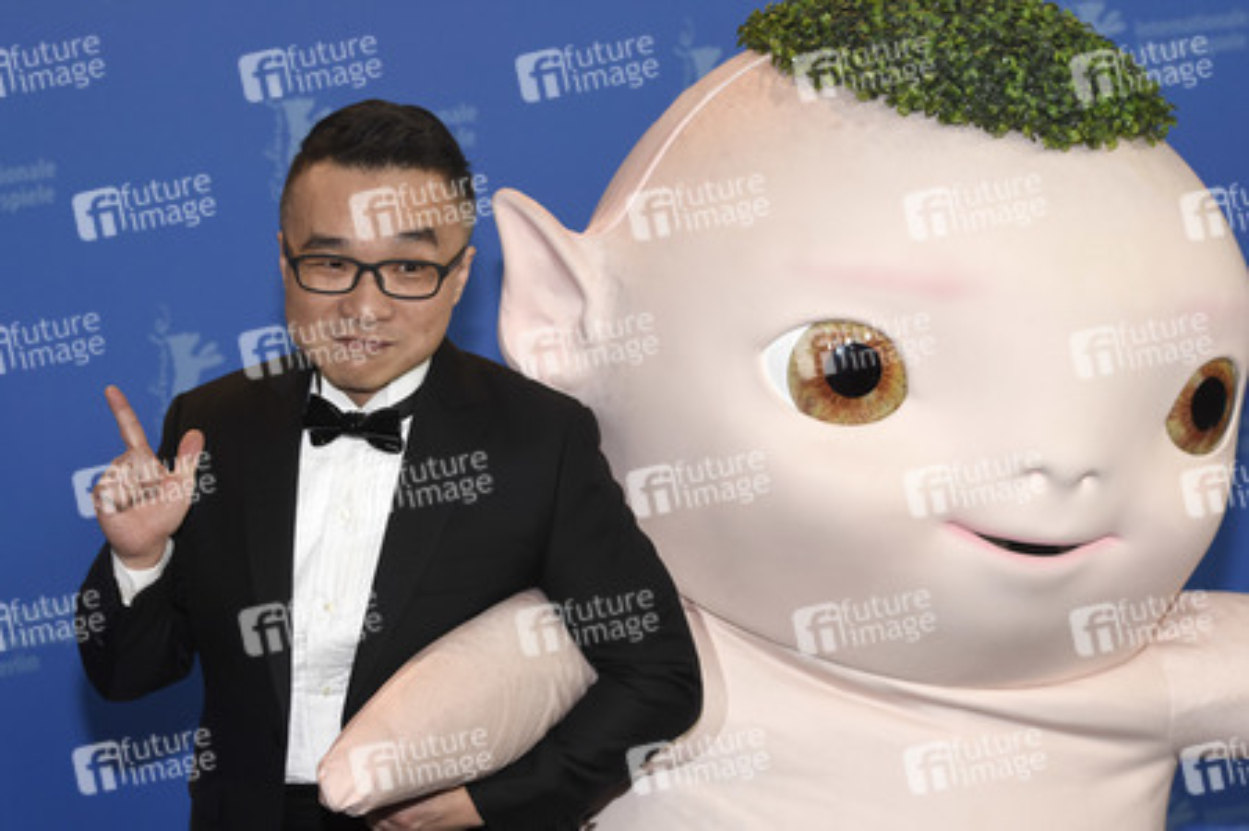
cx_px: 624
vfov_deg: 13.0
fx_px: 3640
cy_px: 416
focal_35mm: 105
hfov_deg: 19.5
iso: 640
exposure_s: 1/400
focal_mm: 70
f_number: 5
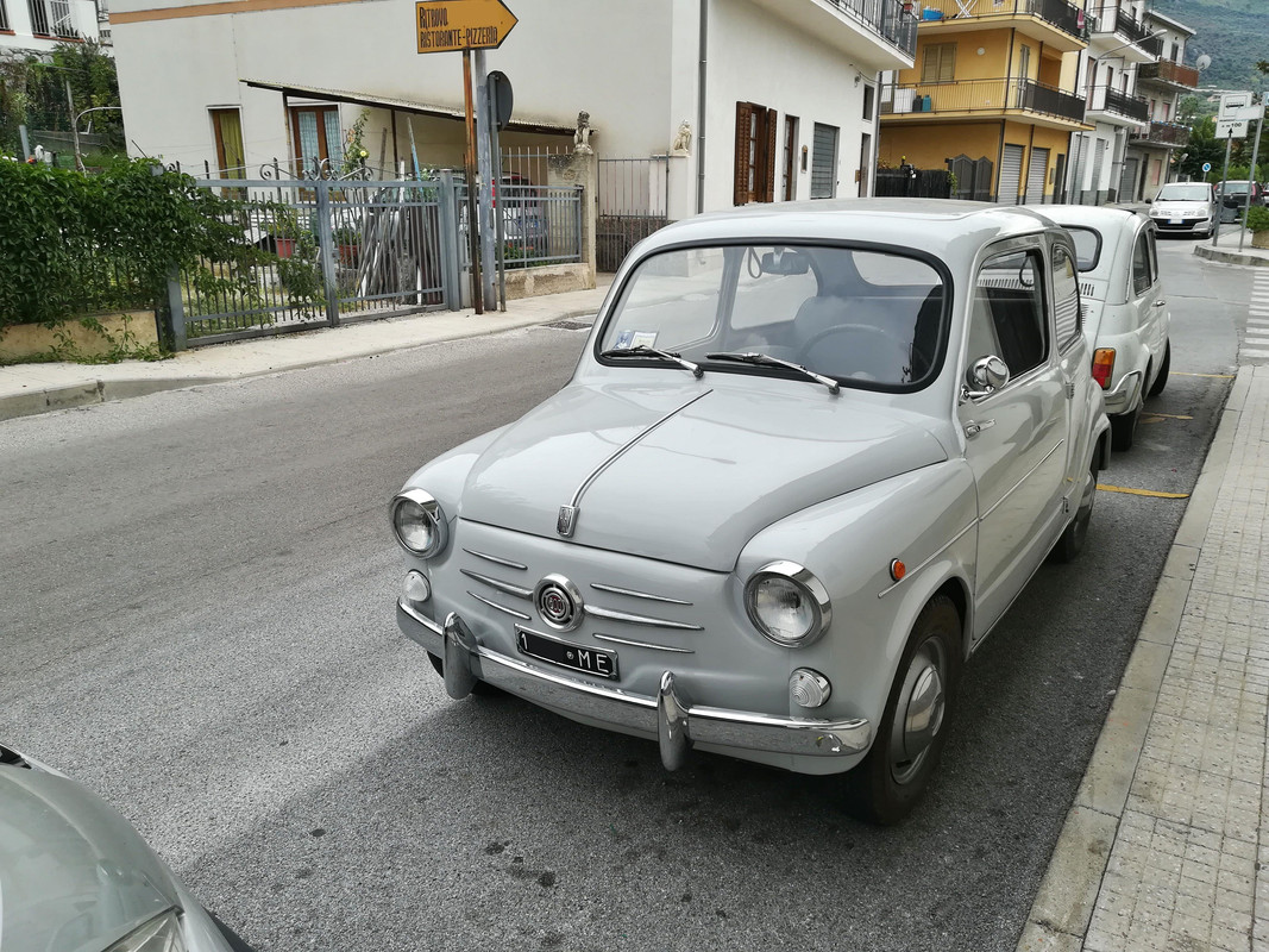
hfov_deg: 67.3
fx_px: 953
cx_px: 634
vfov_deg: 53.1
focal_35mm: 26
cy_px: 476
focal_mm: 3.83
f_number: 2.2
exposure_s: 1/166
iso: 50
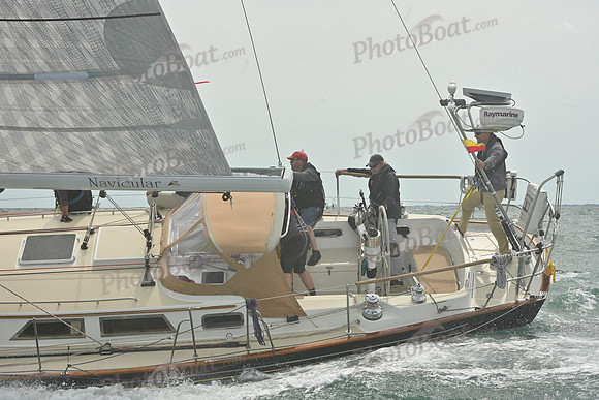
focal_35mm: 85
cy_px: 200
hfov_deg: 23.9
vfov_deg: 16.1
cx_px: 300
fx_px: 1415
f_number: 11
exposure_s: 1/1250
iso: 320
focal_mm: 85
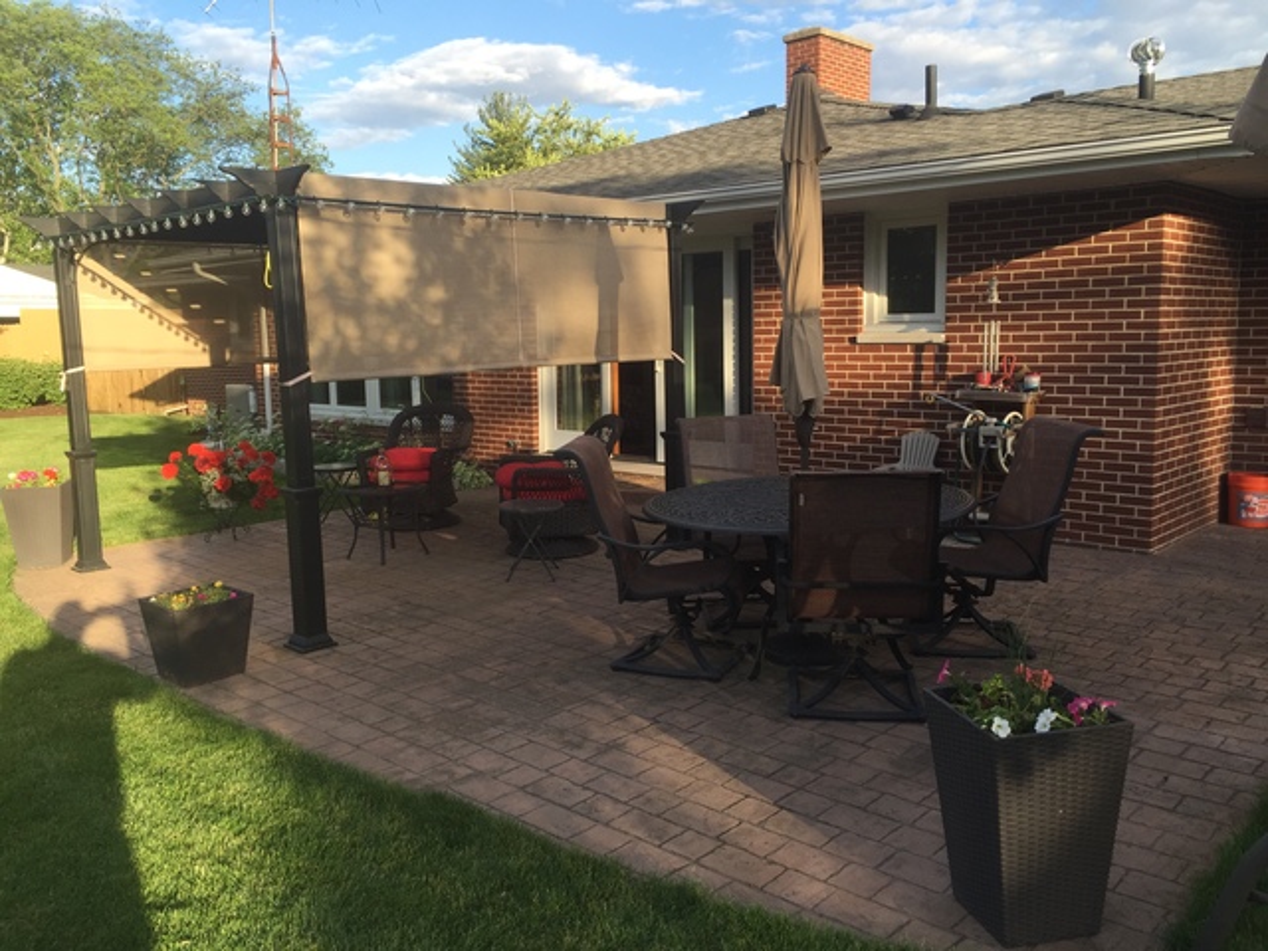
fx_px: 1062
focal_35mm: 29
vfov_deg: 48.2
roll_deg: -0.3
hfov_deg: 61.7
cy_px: 476
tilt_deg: -7.7
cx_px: 634
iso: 32
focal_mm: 4.15
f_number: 2.2
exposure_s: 1/501
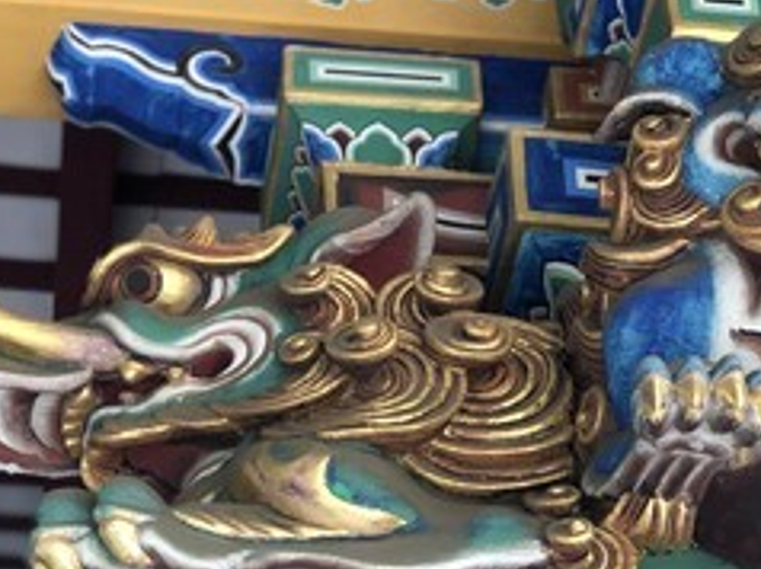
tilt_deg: +39.2
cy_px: 409
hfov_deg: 18.2
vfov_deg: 13.6
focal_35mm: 108
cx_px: 371
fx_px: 2372
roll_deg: +3.6
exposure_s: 1/30
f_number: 2.8
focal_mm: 6.6
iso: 160
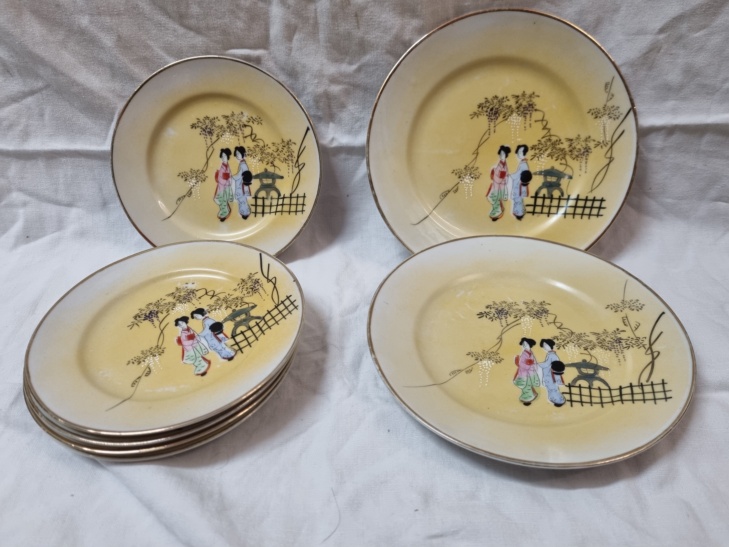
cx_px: 364
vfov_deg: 53.1
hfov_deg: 67.3
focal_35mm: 26
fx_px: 548
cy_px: 274
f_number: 1.8
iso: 320
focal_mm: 5.4
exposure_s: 1/100
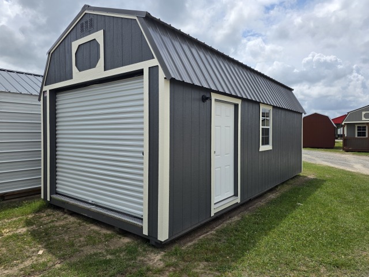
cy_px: 138
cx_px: 184
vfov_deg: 58.9
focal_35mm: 23
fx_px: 245
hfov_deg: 73.9
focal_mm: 6.3
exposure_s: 1/7626
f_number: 1.7
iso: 80
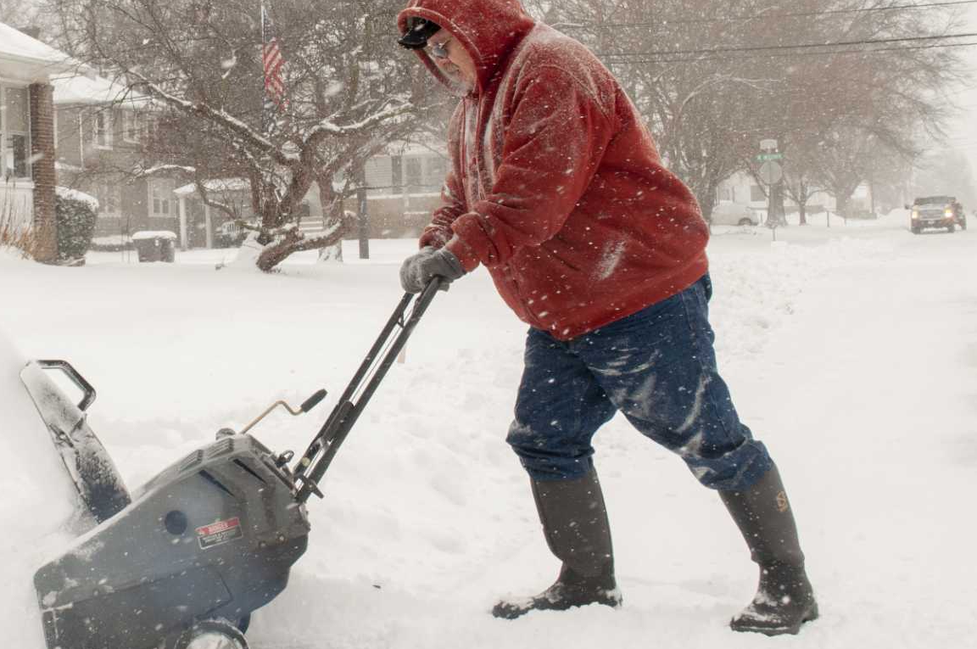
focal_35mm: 64
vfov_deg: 21.0
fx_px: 1735
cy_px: 152
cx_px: 154
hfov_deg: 30.5
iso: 400
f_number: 10
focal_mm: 24
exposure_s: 1/400
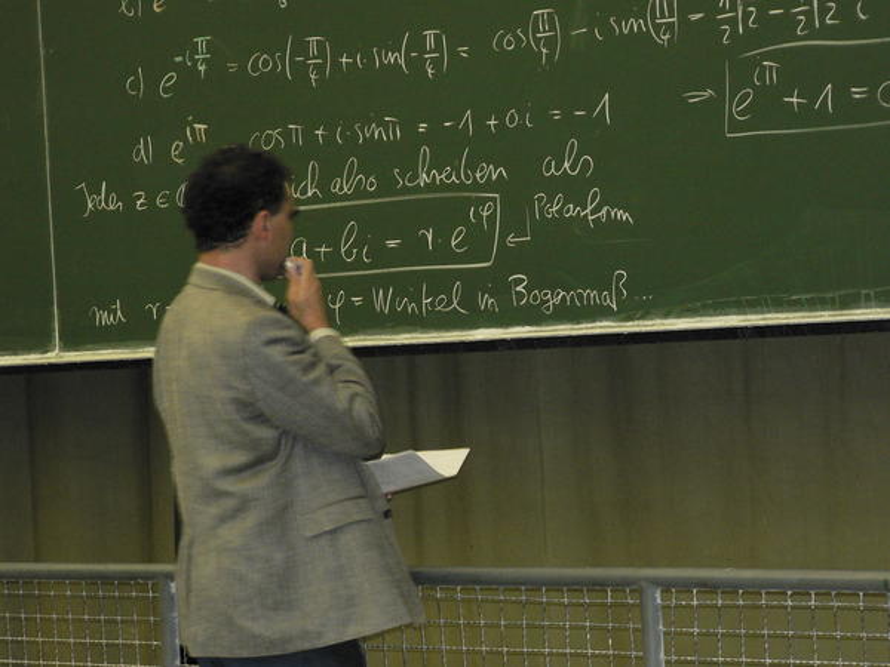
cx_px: 445
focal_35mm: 114
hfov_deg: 17.3
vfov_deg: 13.0
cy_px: 334
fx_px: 2931
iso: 300
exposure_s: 1/60
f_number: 3.2
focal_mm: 19
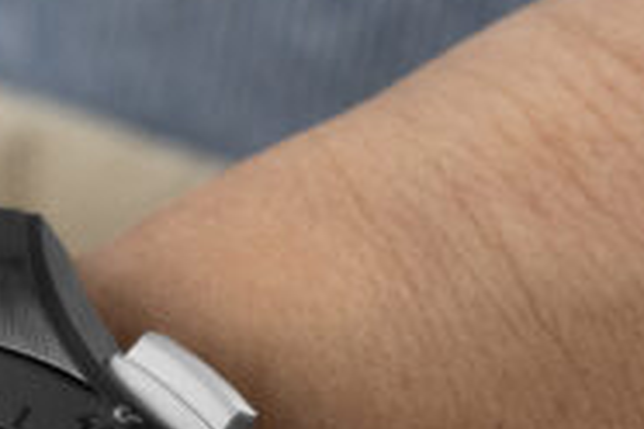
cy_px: 991
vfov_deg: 2.8
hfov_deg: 4.2
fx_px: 8854
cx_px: 31
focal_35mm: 495
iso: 100
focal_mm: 90
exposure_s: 1/100
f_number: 9
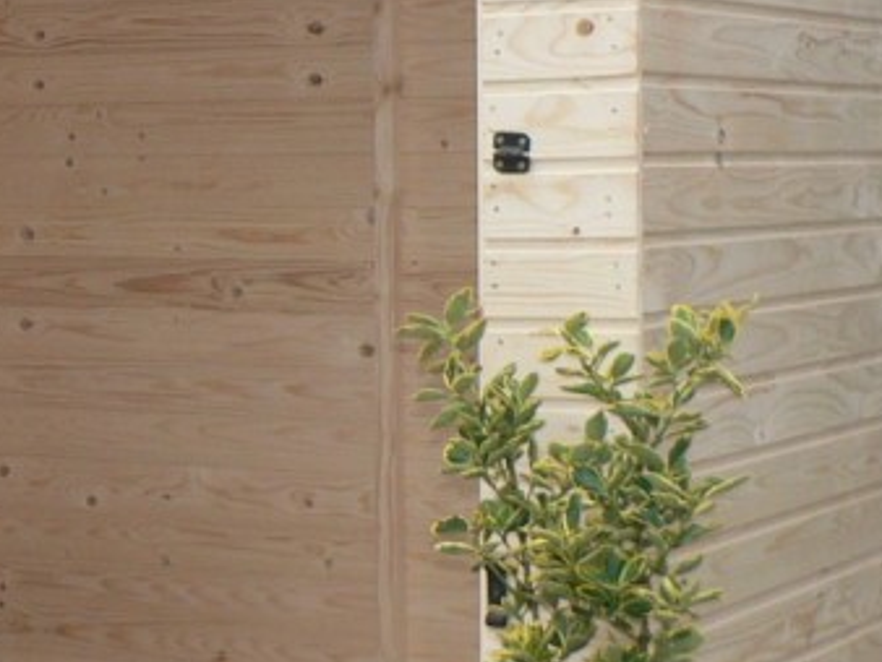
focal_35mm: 109
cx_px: 149
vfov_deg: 13.5
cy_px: 102
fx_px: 2779
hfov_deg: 17.8
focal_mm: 6
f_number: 2.8
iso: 80
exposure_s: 1/100
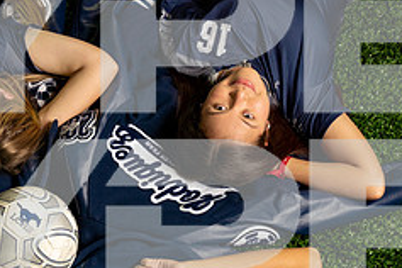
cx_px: 73
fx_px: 737
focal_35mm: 66
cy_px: 230
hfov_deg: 29.7
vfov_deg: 20.3
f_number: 8
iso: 500
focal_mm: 27
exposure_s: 1/200
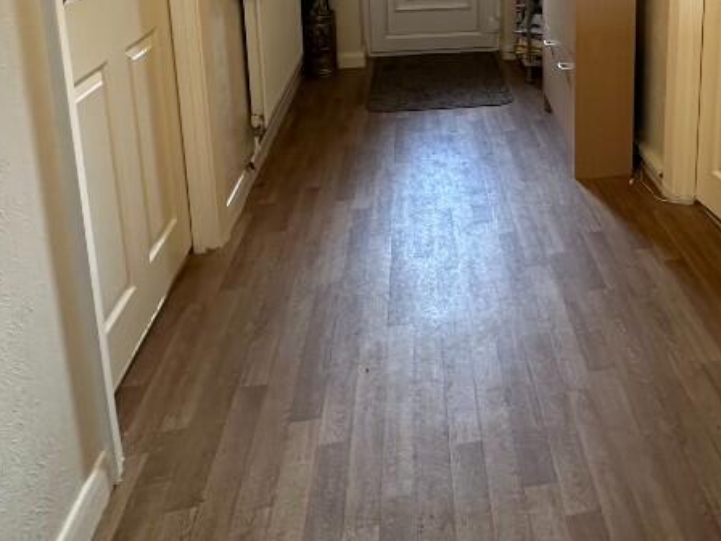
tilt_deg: -9.7
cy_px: -26
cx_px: 525
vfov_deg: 38.2
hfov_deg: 54.6
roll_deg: +0.3
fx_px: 667
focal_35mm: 32
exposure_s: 1/50
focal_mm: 2.22
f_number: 2.2
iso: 320
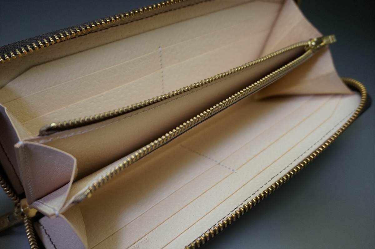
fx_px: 359
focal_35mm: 34
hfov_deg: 55.2
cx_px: 188
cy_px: 124
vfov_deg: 38.2
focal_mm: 23
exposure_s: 1/160
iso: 800
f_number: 4
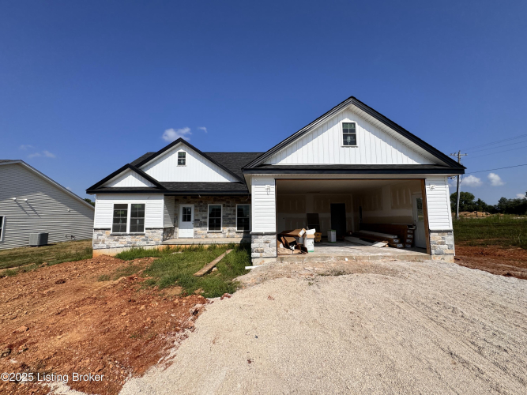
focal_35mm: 14
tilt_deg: +7.5
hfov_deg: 102.1
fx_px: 213
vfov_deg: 85.7
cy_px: 198
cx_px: 264
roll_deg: +0.4
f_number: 2.2
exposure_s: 1/4132
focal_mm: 2.22
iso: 40
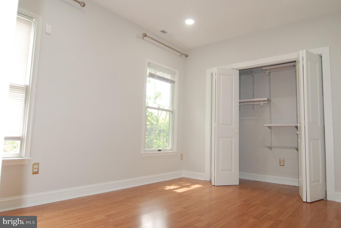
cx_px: 170
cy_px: 114
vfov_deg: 53.3
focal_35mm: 24
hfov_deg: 73.7
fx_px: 228
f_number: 6.3
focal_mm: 16
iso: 800
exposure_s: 1/200
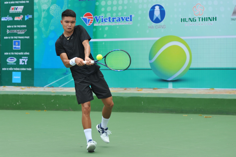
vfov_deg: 13.0
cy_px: 78
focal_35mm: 105
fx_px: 688
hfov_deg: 19.5
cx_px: 118
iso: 400
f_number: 4
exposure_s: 1/1600
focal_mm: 105
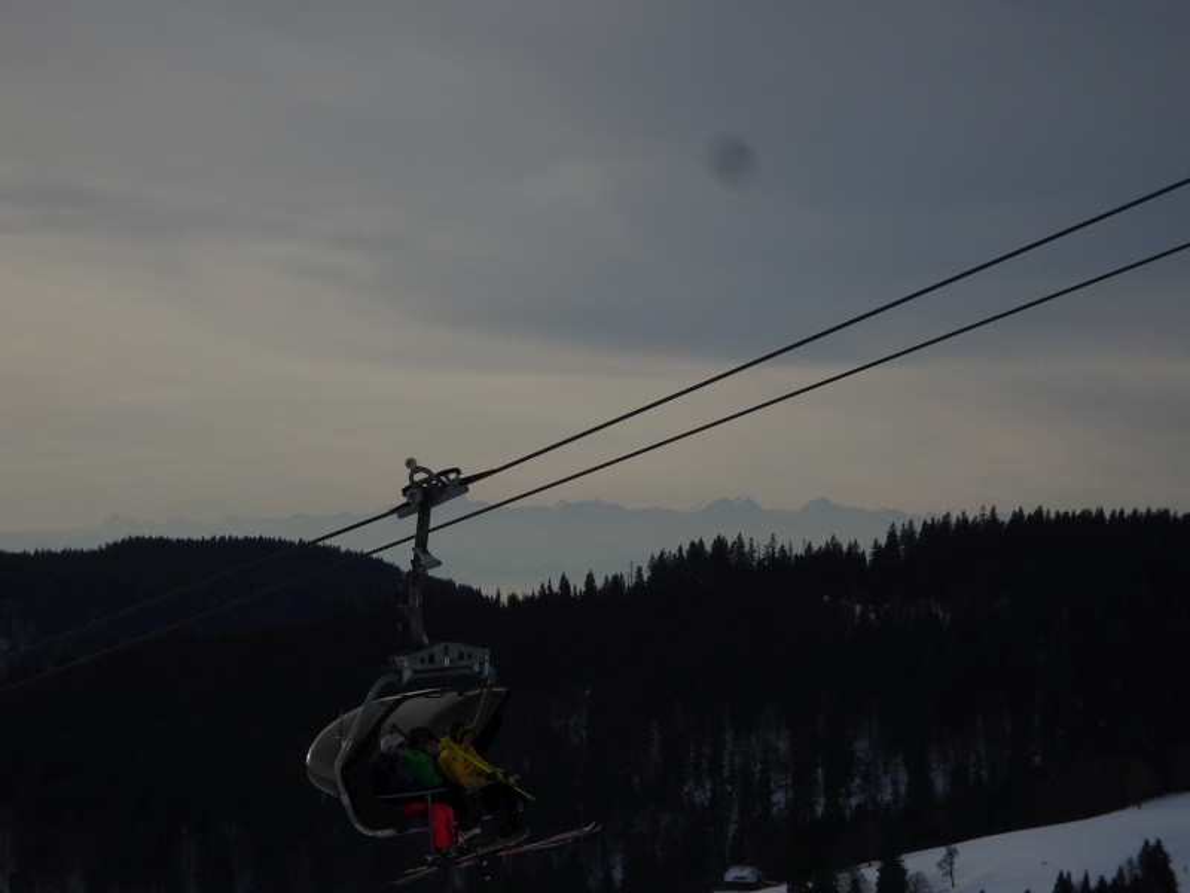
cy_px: 446
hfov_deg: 16.6
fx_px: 4091
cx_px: 595
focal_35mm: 119
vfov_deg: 12.5
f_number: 5.6
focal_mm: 20.29
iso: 80
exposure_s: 1/500
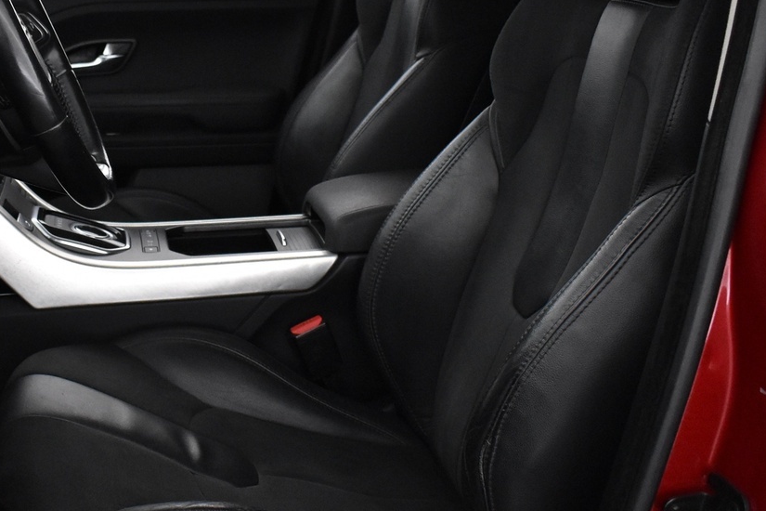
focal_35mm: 53
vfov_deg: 25.4
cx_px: 179
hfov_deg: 36.5
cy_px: 180
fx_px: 1128
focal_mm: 18
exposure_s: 1/60
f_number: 4
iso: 3200
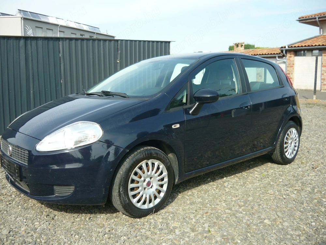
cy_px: 122
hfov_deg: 55.4
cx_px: 163
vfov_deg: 42.9
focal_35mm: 33
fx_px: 311
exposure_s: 1/640
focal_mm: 5.5
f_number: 2.8
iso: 100
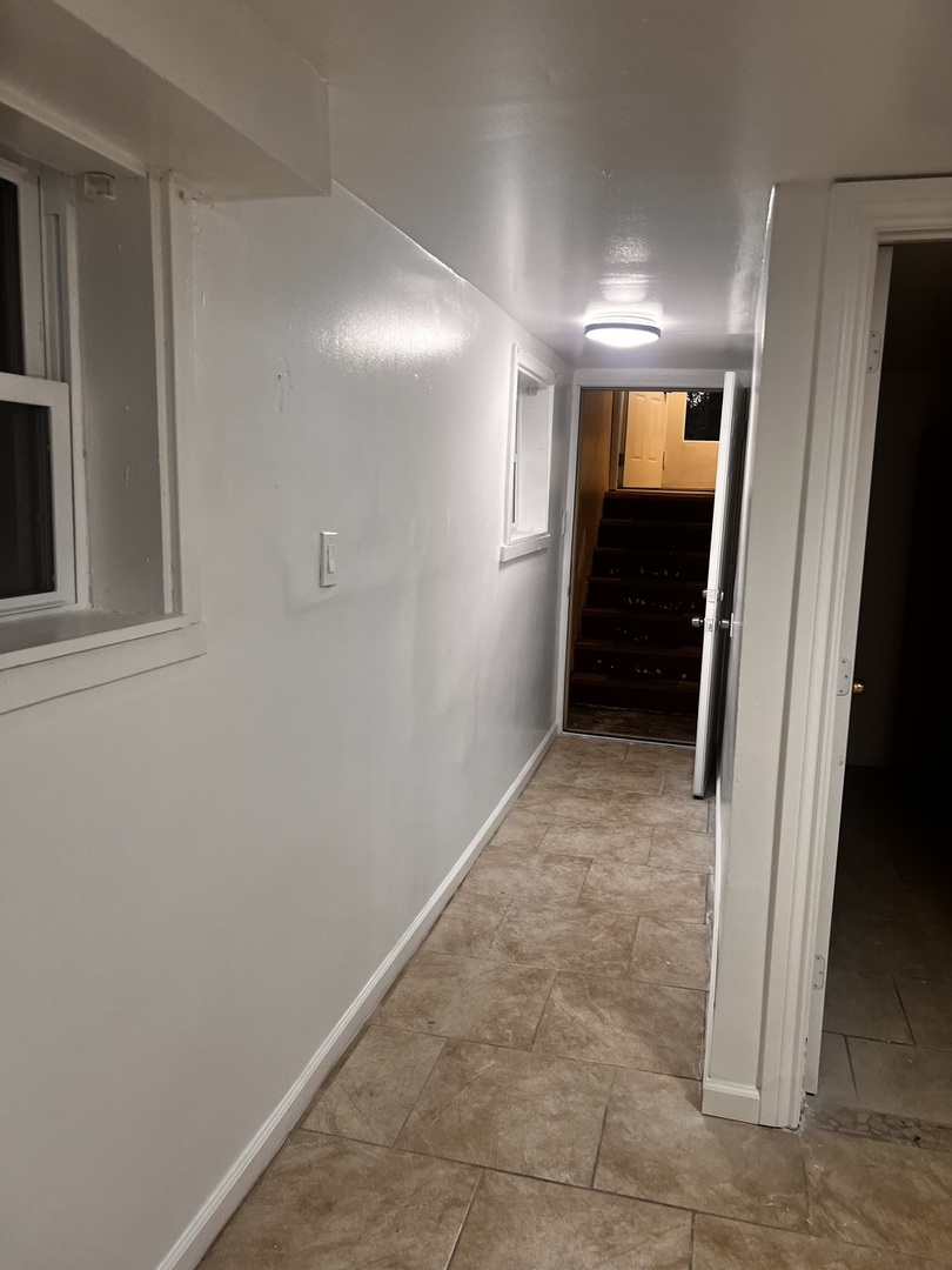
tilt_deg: -7.8
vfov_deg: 67.3
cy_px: 635
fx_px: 953
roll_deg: -0.5
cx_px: 476
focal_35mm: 26
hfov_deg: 53.1
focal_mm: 5.7
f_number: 1.5
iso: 125
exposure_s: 1/120
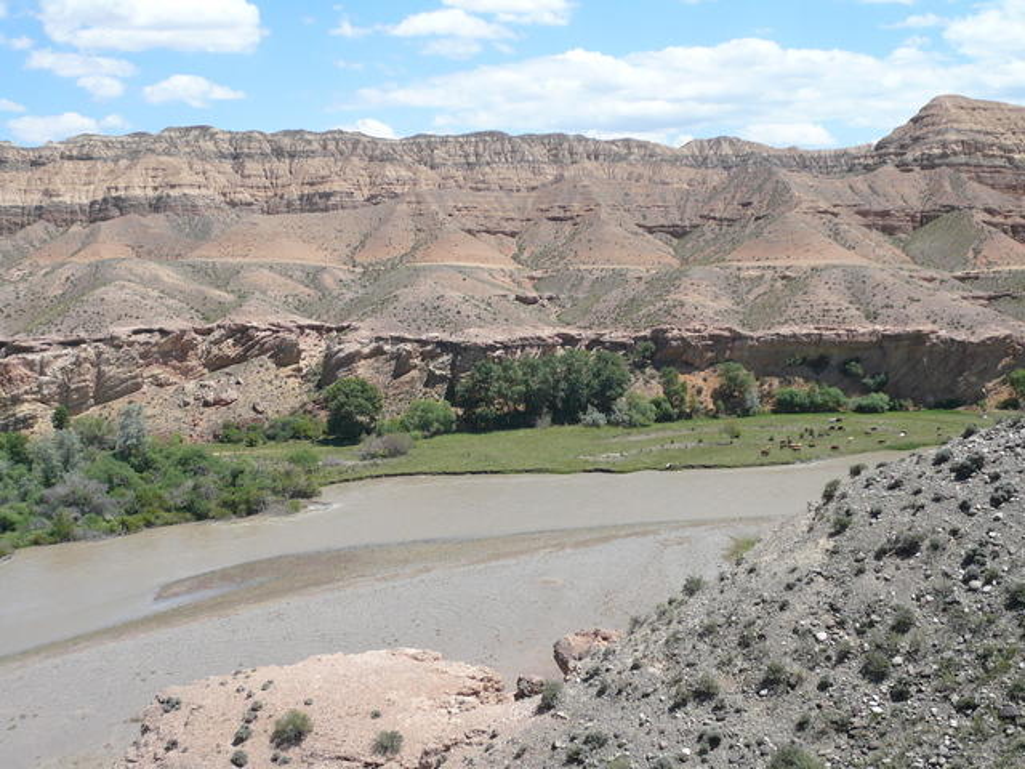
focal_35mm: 42
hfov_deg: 44.8
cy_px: 384
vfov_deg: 34.3
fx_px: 1244
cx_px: 512
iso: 100
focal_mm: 6.9
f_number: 10
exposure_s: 1/160
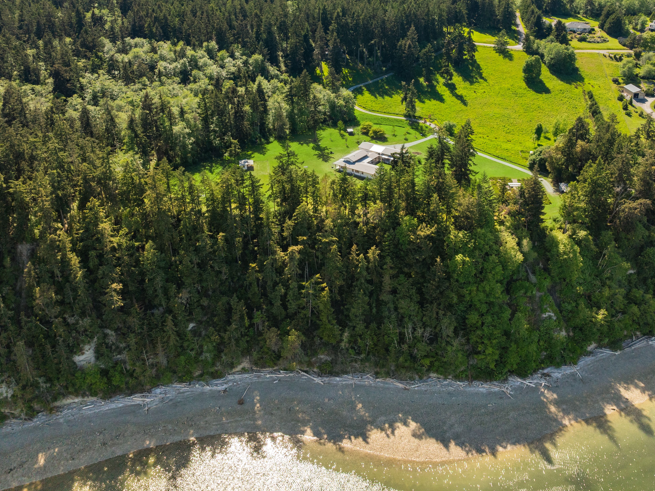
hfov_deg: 56.7
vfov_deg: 43.7
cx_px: 365
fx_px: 605
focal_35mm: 32
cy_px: 180
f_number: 2.8
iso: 260
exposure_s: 1/1250
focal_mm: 12.29
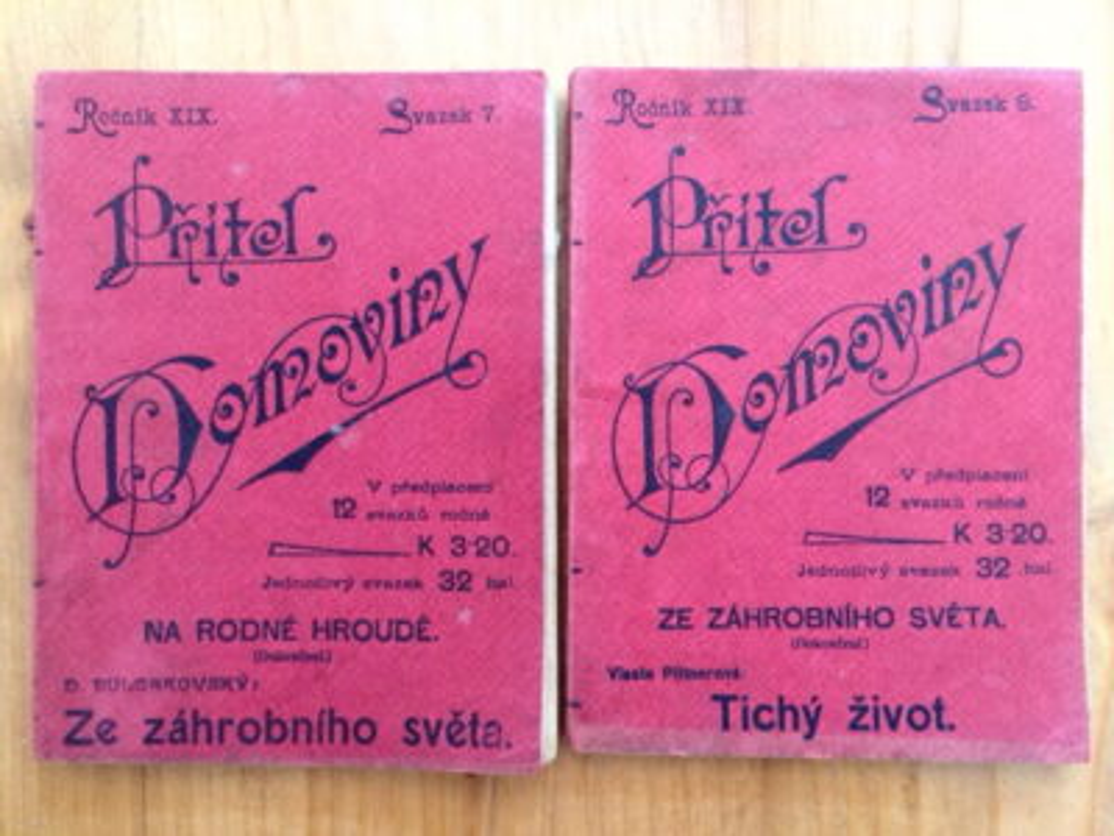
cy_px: 418
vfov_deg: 48.2
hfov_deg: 61.7
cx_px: 557
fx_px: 933
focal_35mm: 29
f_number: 2.2
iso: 160
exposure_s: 1/33
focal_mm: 4.15
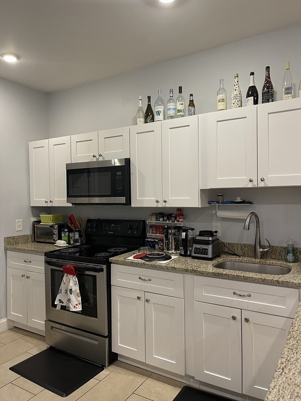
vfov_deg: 67.3
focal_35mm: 26
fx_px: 301
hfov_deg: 53.1
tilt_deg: -0.9
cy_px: 200
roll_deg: +0.7
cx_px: 150
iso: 125
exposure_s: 1/60
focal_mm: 5.1
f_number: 1.6
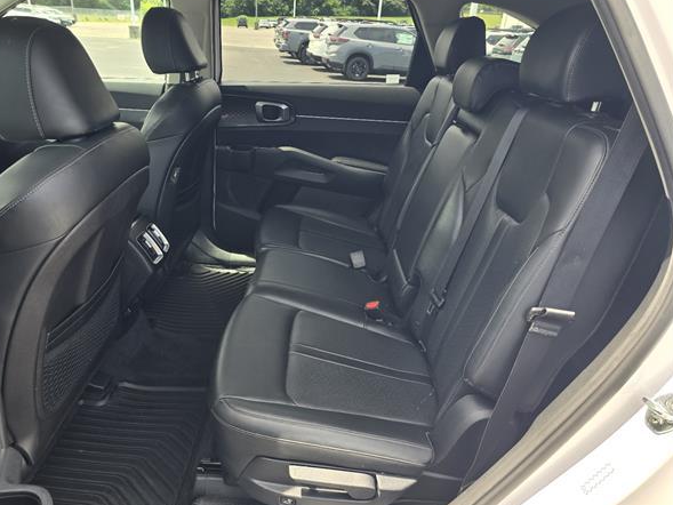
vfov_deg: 54.9
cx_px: 311
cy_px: 257
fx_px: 486
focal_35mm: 25
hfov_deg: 69.3
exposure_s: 1/182
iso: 25
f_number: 1.7
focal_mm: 6.3
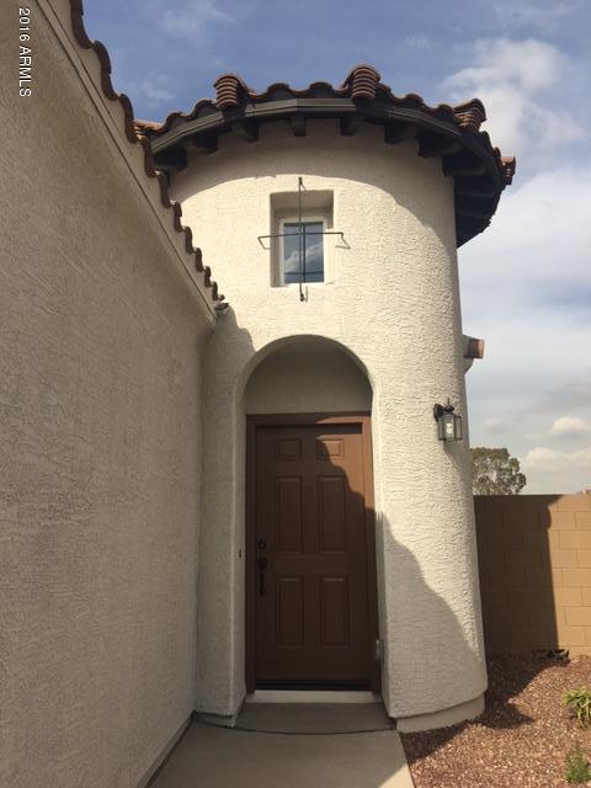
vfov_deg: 61.7
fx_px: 660
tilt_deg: +10.6
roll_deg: +0.9
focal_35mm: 29
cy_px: 394
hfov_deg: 48.2
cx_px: 296
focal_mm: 4.15
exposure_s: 1/2747
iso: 25
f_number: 2.2
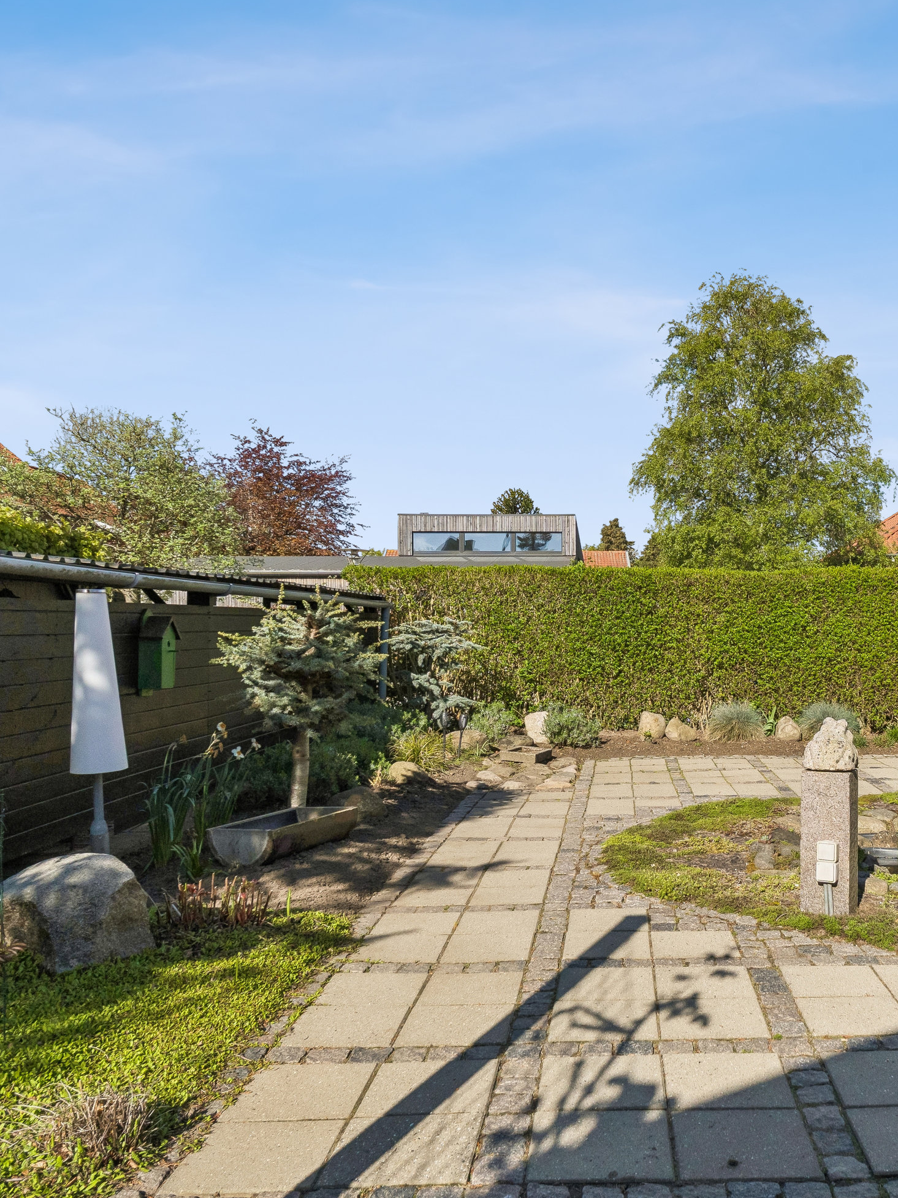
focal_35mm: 31
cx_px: 674
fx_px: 1072
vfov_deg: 58.4
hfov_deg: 43.9
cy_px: 592
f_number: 8
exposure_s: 1/1600
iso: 250
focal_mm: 14
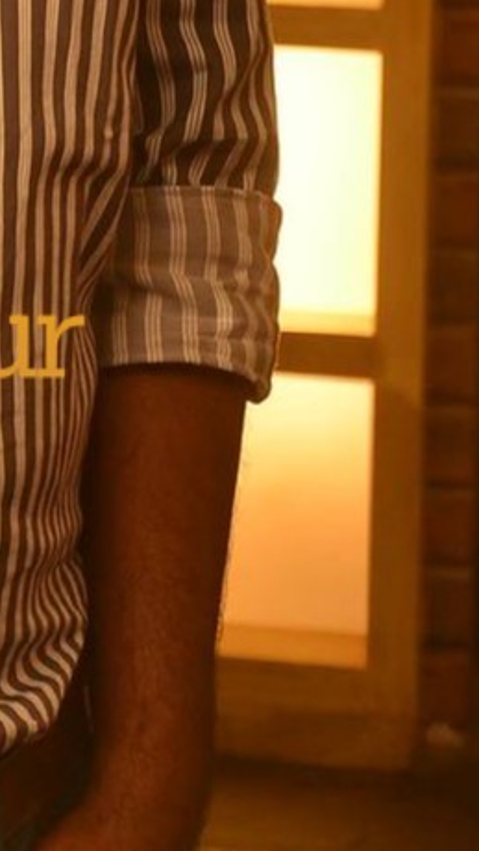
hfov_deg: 5.6
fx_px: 4874
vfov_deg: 9.8
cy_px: -211
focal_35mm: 216
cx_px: -325
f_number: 4.8
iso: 800
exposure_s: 1/125
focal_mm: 42
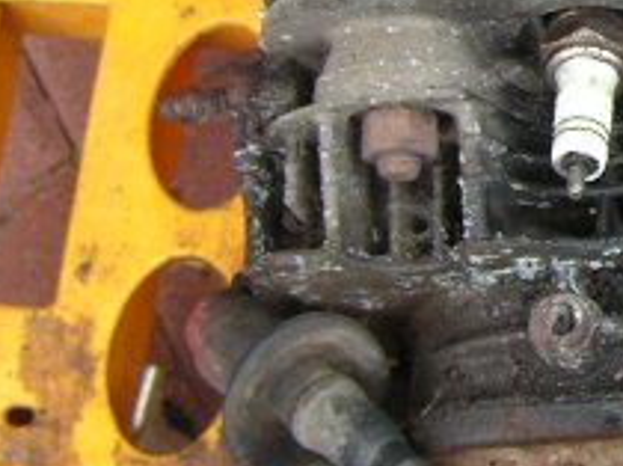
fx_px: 2085
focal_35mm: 116
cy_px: 18
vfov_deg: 12.6
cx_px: 937
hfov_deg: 15.6
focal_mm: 6.3
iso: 80
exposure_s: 1/40
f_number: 2.8
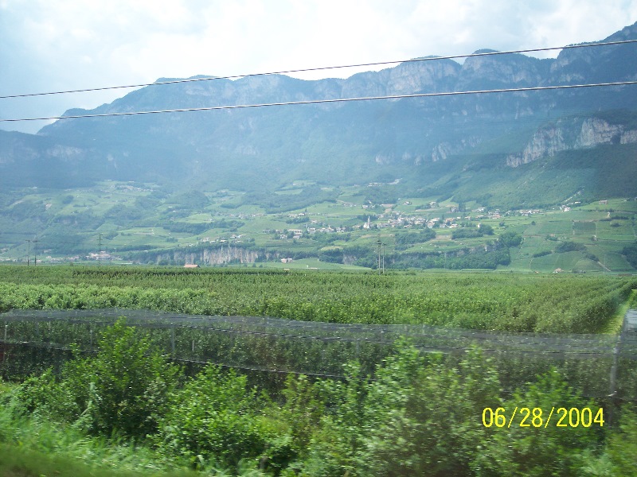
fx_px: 699
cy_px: 238
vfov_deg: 37.7
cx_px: 318
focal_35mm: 38
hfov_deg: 49.0
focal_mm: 8
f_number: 2.8
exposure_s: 1/500
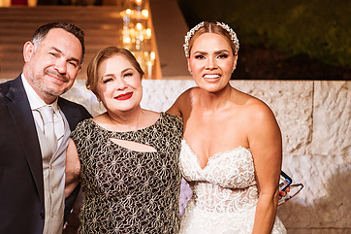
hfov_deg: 35.4
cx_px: 130
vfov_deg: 24.2
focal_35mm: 56
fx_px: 546
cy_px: 131
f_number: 1.8
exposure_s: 1/160
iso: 1250
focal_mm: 35
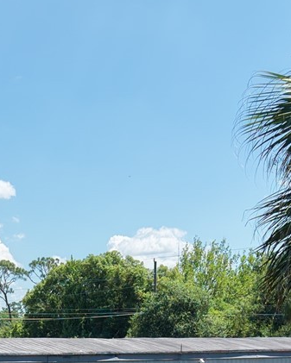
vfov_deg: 19.5
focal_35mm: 89
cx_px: 50
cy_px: 492
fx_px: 958
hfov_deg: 17.1
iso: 330
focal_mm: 8.67
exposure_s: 1/4000
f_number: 1.8
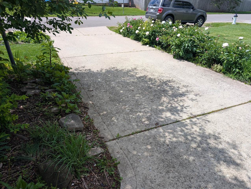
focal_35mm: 24
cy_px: 94
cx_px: 126
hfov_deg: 71.5
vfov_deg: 56.9
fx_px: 174
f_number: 1.68
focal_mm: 6.9
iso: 22
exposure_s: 1/873
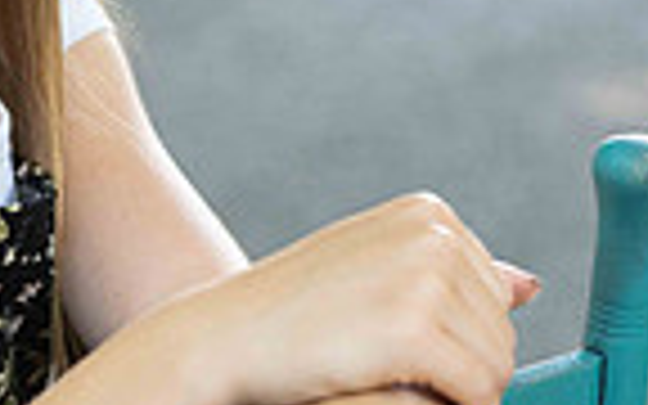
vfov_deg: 5.3
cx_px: 22
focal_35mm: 248
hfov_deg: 8.4
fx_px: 4380
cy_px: 81
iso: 640
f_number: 3.5
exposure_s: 1/200
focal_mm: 78
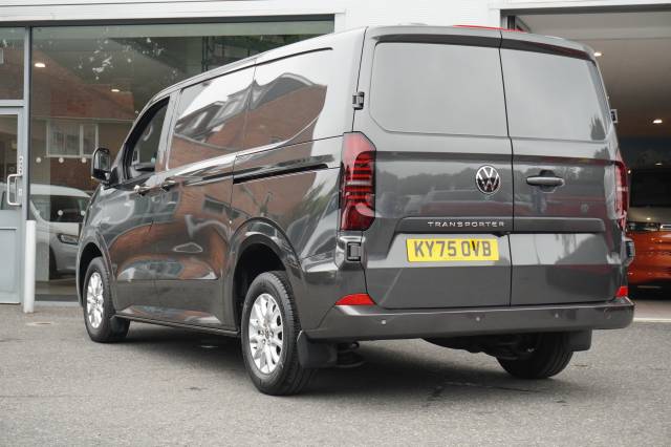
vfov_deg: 22.1
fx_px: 1146
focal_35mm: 62
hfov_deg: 32.6
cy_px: 224
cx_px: 336
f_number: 5.6
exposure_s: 1/160
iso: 640
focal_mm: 41
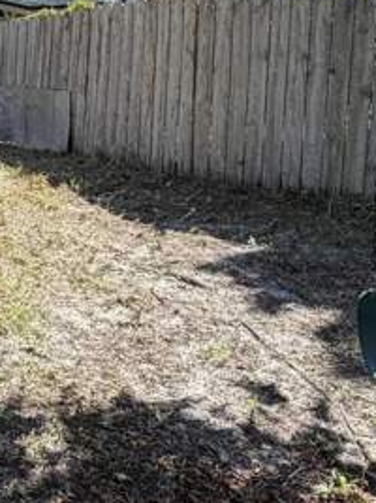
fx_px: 812
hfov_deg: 22.0
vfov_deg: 32.6
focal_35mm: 56
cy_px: 45
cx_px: -173
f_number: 2.2
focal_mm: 2.22
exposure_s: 1/554
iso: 40
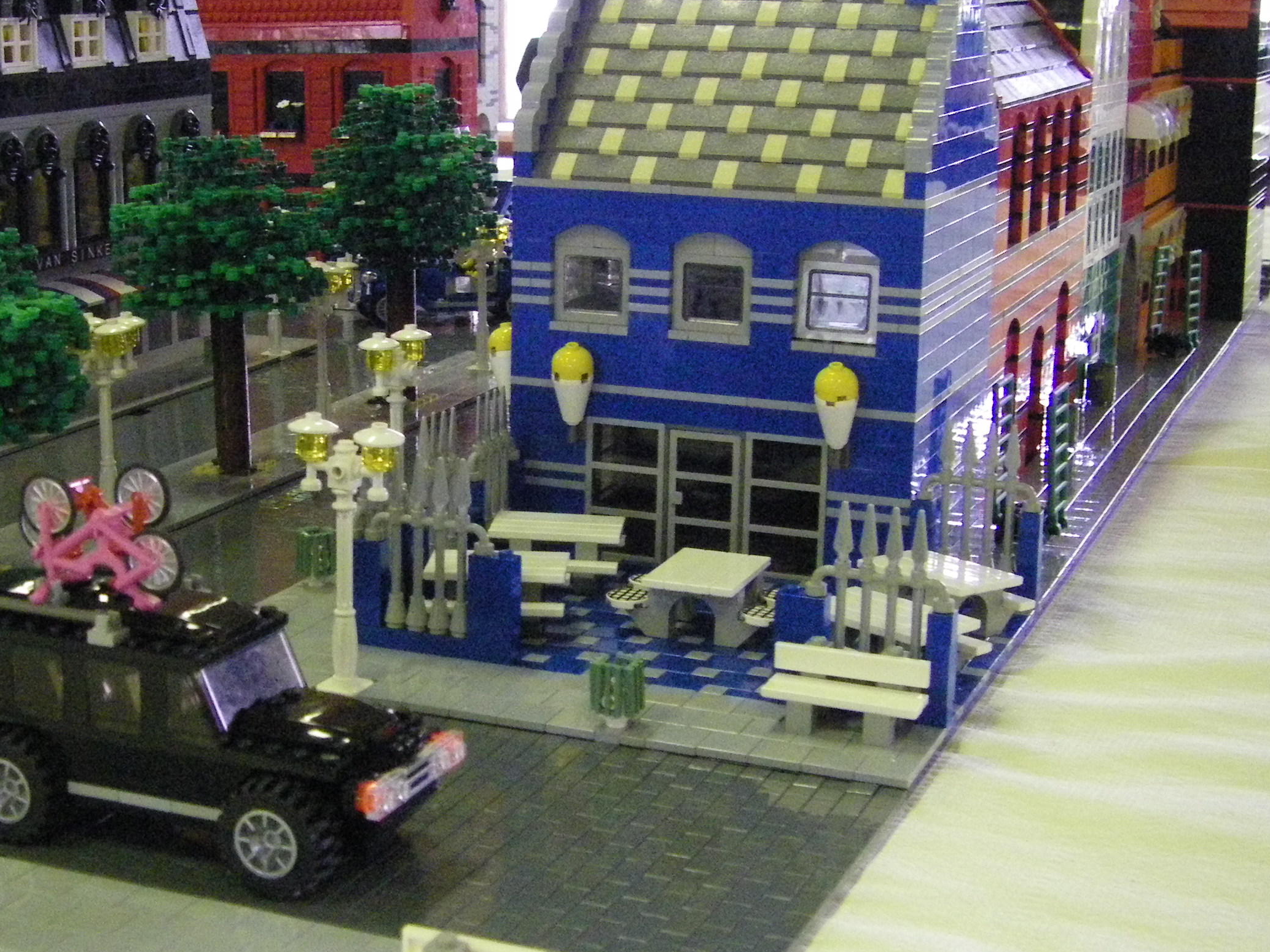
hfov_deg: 31.9
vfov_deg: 24.4
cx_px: 421
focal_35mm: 60
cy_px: 475
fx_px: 2201
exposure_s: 1/25
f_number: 3.5
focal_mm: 6.3
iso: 800
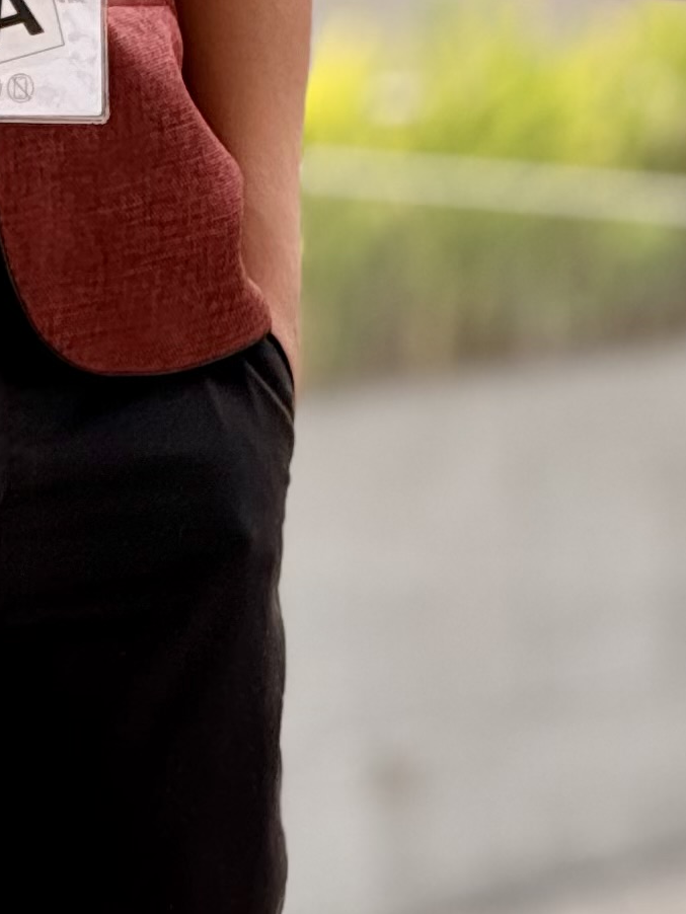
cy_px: -1027
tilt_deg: +0.0
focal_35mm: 447
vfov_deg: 4.4
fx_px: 11806
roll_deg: +0.8
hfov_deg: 3.3
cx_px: -85
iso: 50
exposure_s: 1/461
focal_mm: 16.89
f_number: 2.8
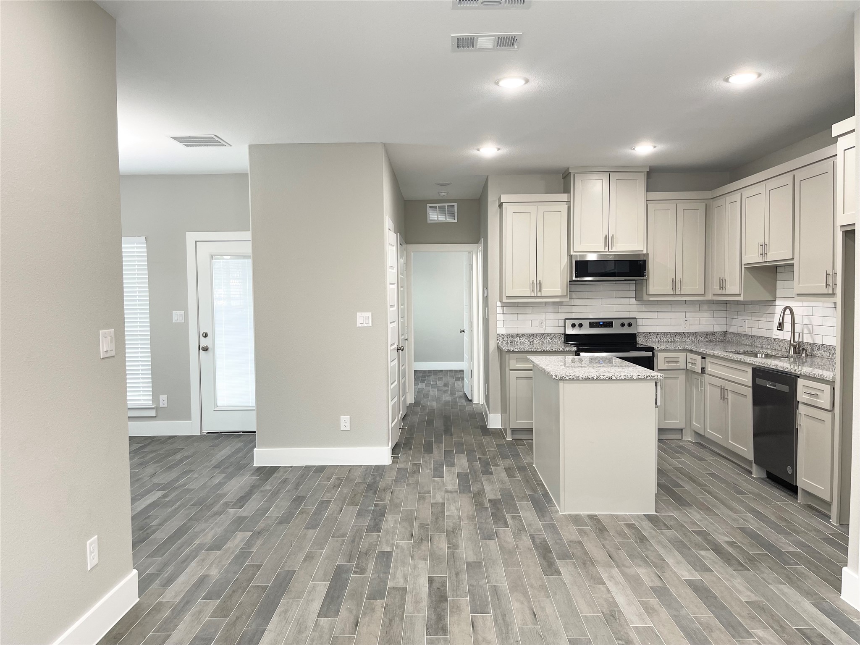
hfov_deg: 67.3
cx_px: 430
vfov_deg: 53.1
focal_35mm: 26
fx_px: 646
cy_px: 322
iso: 64
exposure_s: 1/60
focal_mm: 5.1
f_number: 1.6
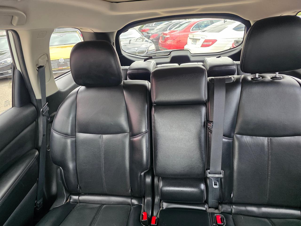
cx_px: 150
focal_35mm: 23
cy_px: 113
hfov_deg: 73.9
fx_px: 200
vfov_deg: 58.9
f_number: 1.7
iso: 320
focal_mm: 6.3
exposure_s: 1/120
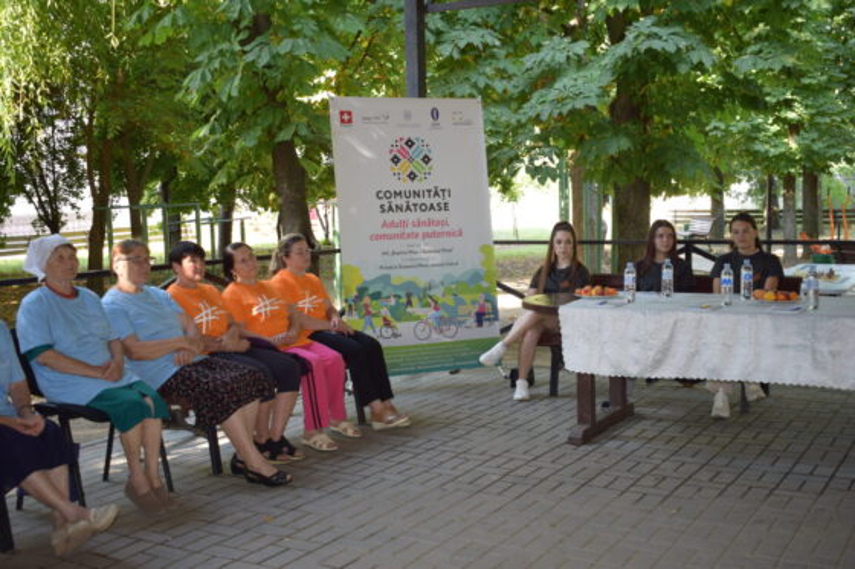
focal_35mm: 42
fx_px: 997
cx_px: 428
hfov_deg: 46.4
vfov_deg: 31.9
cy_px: 284
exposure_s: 1/60
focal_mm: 28
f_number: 4.2
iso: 360
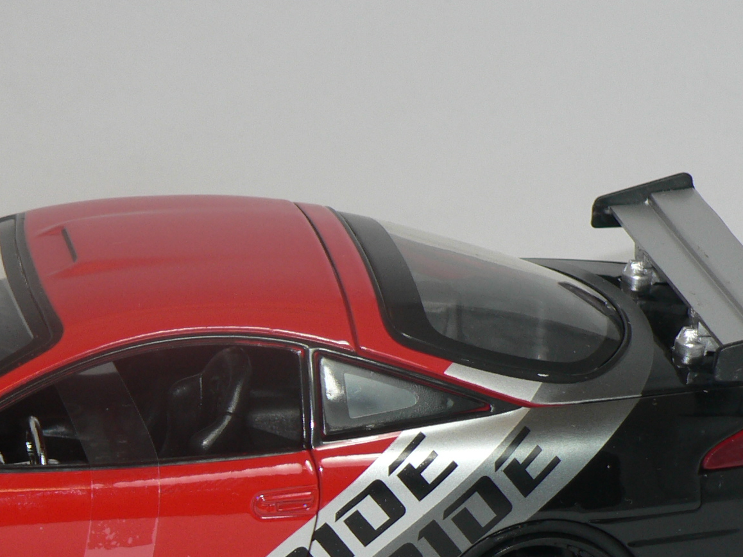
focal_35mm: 157
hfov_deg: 12.5
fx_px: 3369
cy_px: 467
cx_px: 130
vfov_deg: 9.4
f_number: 3.2
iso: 80
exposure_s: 1/60
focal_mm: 11.8
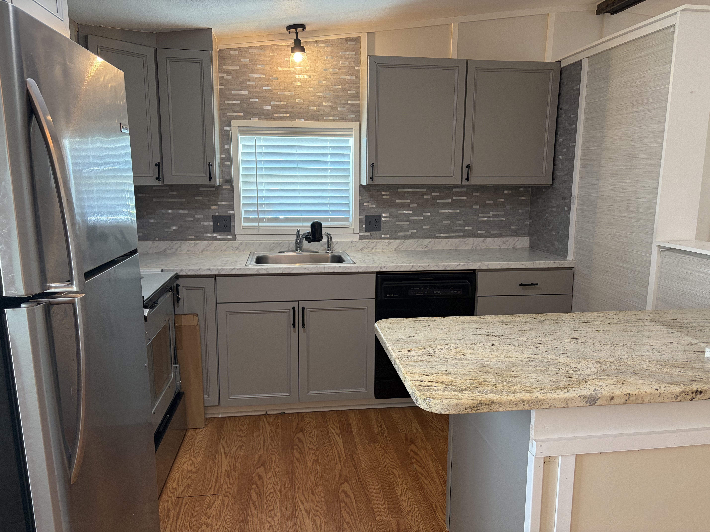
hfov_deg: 67.3
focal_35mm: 26
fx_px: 533
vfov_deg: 53.1
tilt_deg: -9.3
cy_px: 266
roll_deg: -0.7
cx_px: 355
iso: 125
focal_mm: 5.96
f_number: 1.6
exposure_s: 1/60
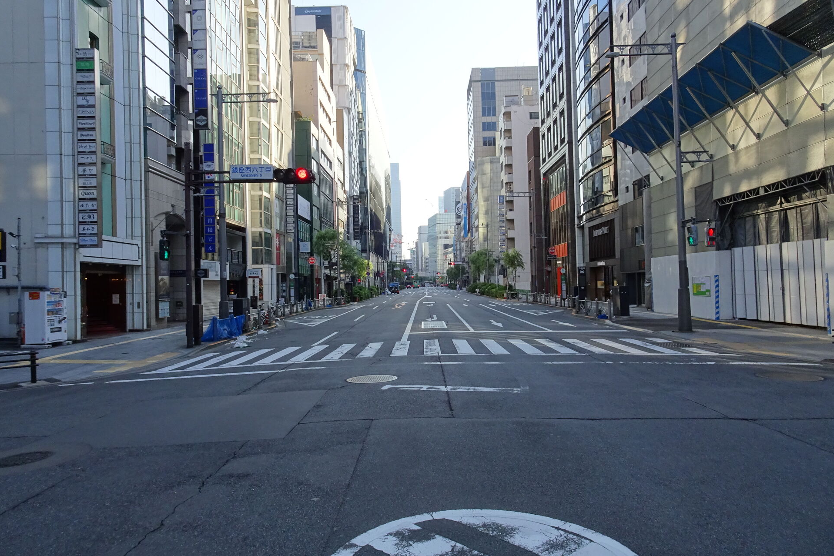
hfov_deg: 71.5
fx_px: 579
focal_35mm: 25
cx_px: 417
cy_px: 271
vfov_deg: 51.3
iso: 80
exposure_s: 1/200
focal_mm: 4.1
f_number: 3.5
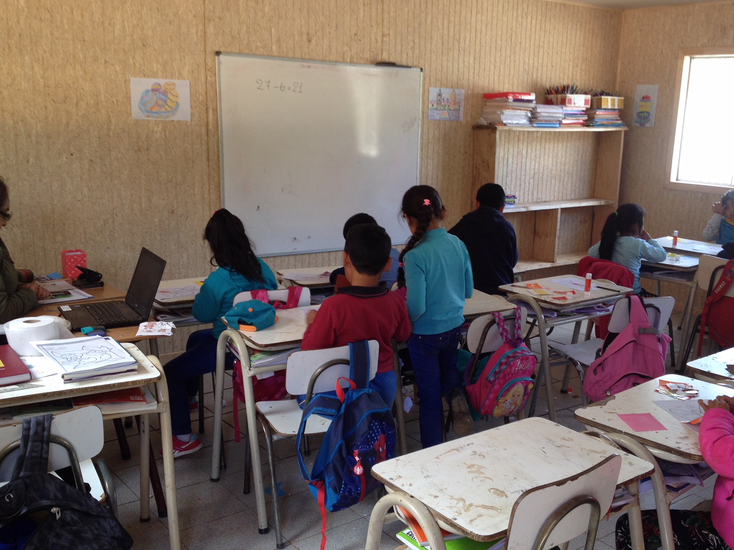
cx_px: 405
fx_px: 848
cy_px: 287
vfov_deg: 36.0
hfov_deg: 46.7
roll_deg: -1.9
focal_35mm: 40
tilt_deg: -12.5
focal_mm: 4.28
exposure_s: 1/30
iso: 50
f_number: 2.4
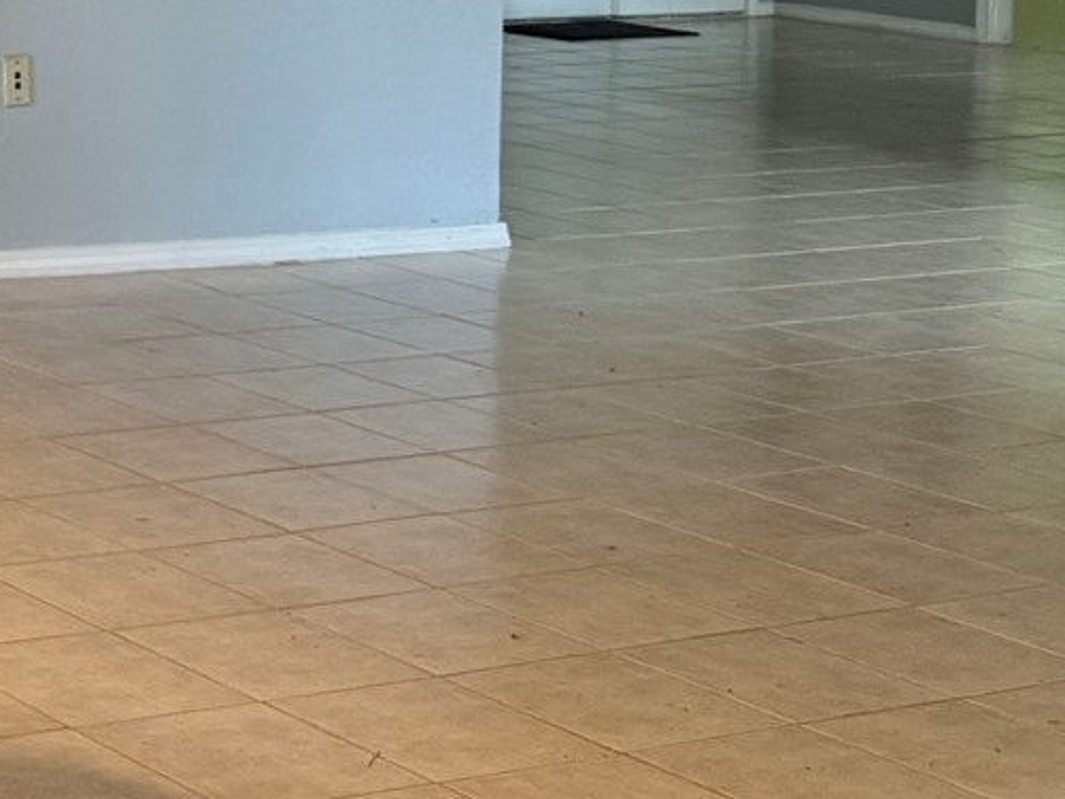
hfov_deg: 18.1
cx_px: -695
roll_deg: -1.5
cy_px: -270
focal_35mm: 92
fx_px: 2831
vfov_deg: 15.2
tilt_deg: -1.2
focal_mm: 6.76
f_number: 1.78
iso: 160
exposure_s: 1/60
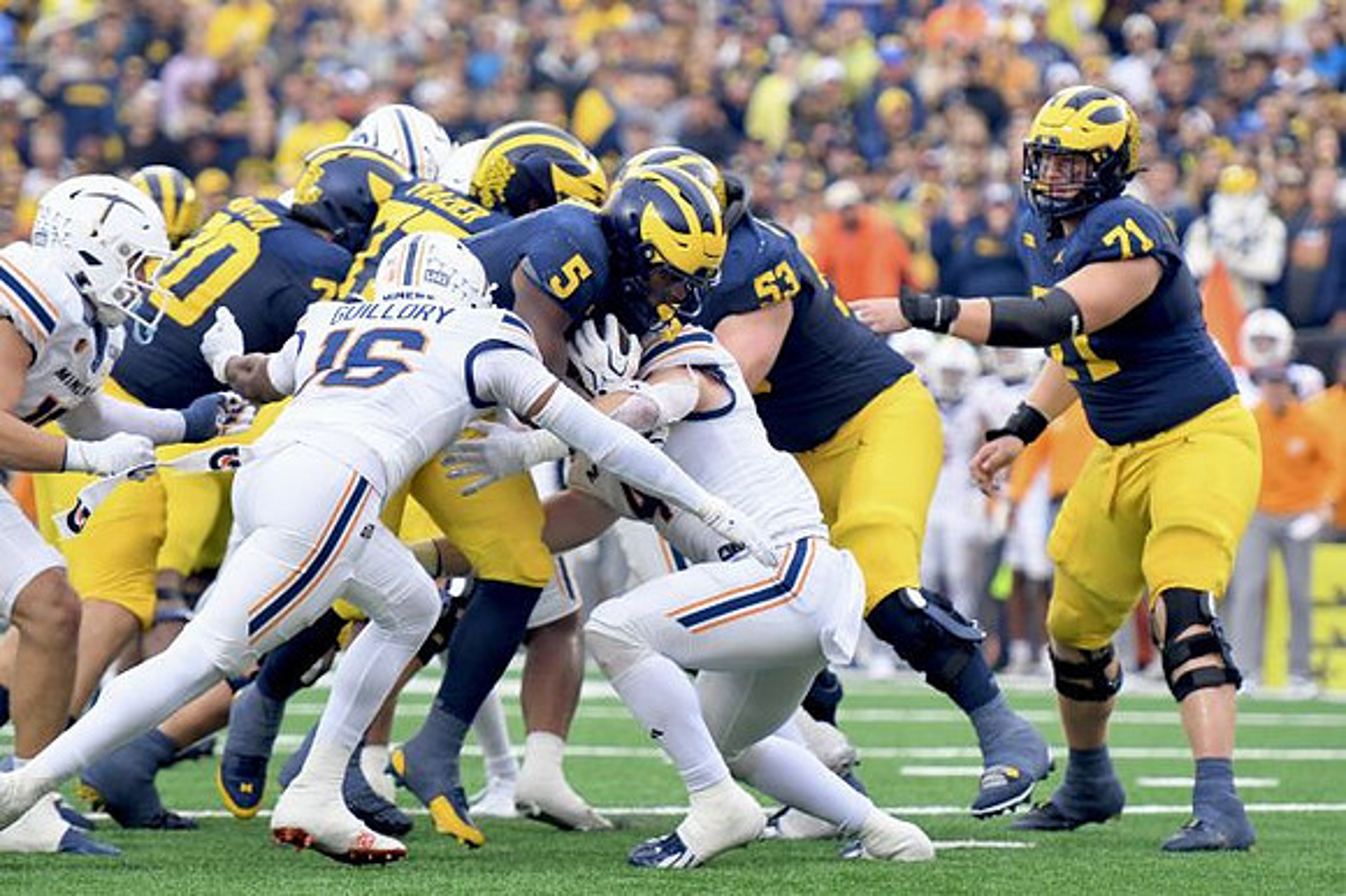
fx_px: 9528
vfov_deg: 5.4
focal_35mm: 255
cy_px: 448
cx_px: 673
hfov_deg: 8.1
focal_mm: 170
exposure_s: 1/1000
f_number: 2.8
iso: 800
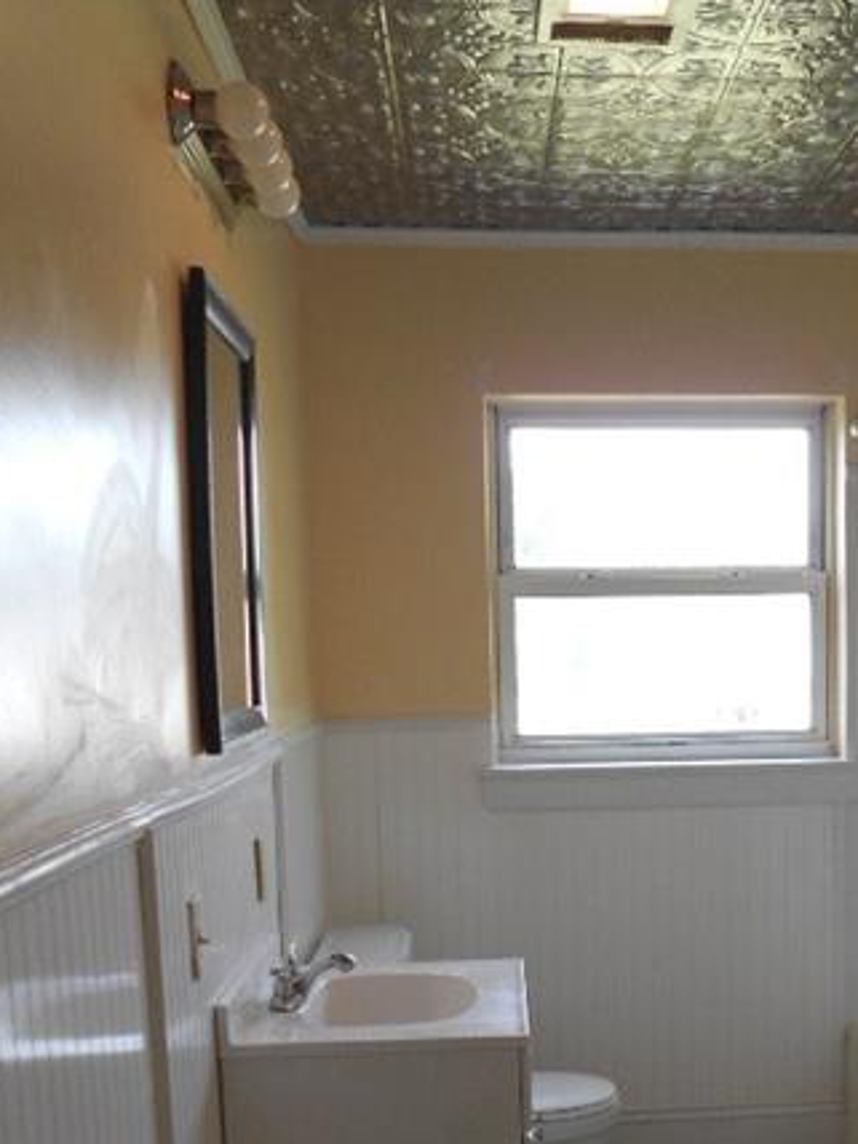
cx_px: 716
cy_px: 847
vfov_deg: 36.0
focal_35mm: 52
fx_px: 1719
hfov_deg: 27.3
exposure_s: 1/30
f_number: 3.4
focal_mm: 5.1
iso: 125
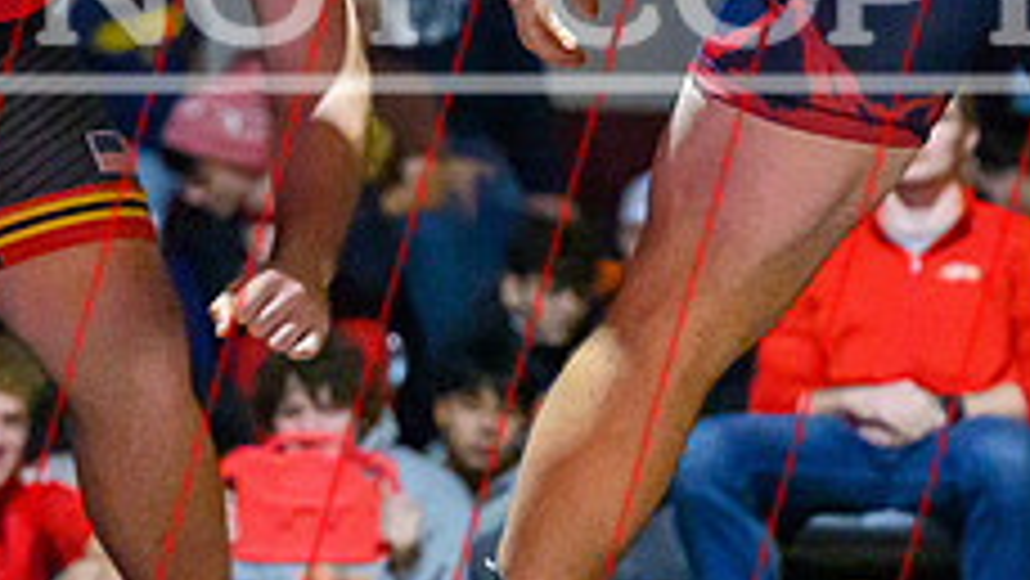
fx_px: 8661
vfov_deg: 3.8
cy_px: 46
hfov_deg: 6.8
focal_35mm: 317
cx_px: 327
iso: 16000
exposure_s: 1/640
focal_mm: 87
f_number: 2.8
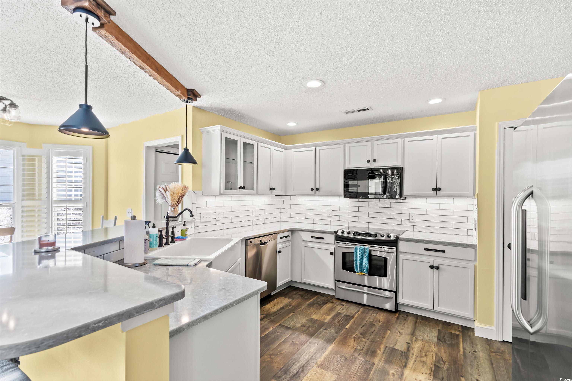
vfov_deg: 73.7
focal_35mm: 16
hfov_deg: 96.7
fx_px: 254
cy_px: 190
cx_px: 286
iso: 320
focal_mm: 16
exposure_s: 1/6
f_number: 7.1
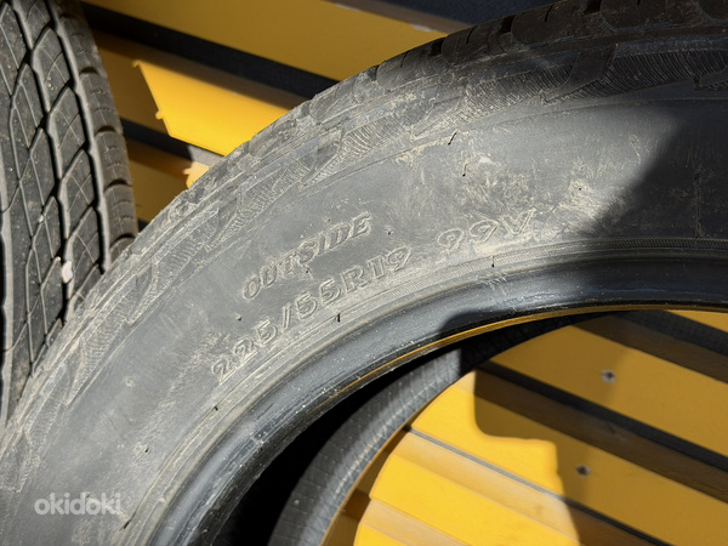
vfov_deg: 30.3
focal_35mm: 48
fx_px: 1009
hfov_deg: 39.7
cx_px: 364
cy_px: 273
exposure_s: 1/2033
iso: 80
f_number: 1.78
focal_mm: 6.76
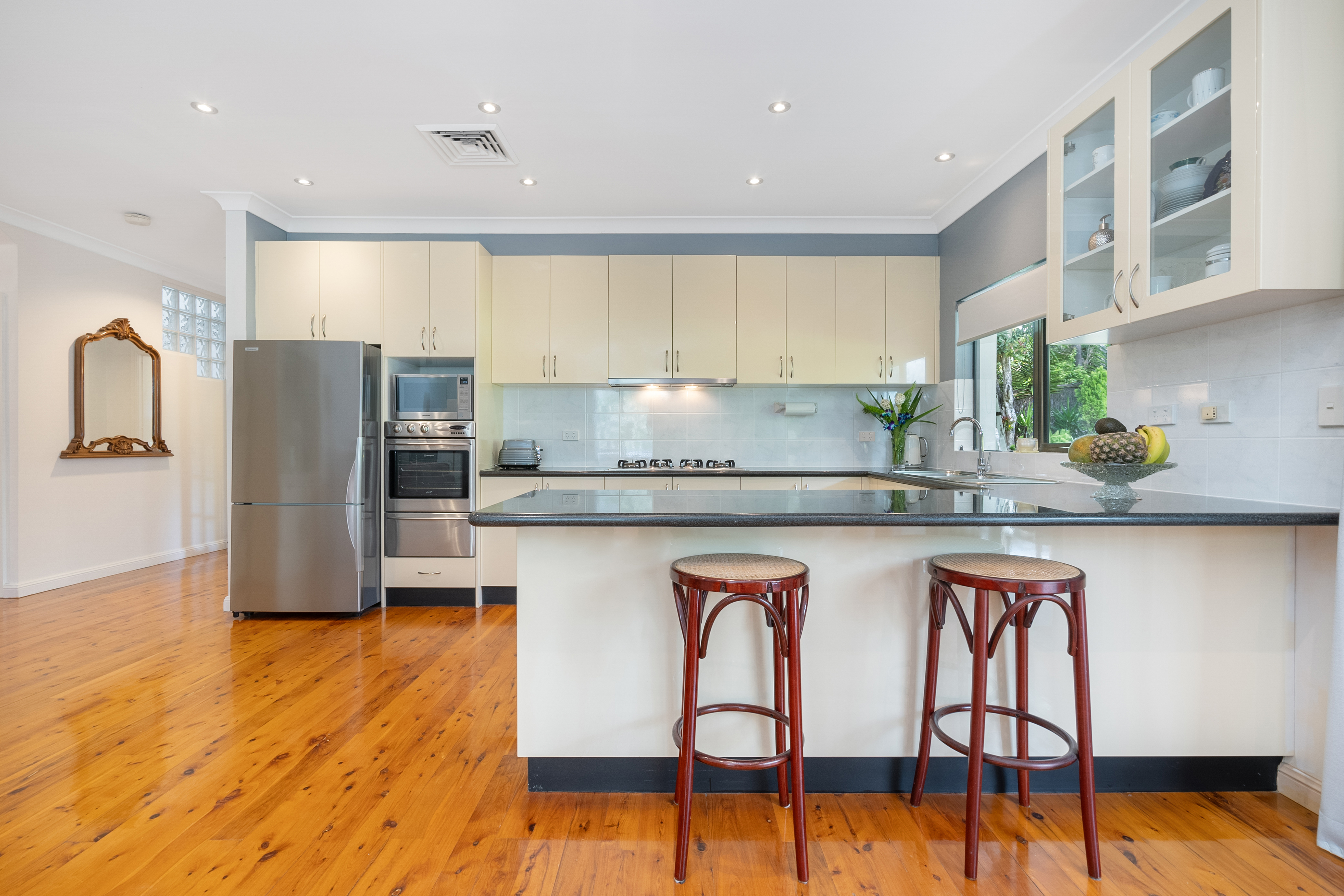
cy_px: 448
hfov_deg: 96.7
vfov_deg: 73.7
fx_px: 597
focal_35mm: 16
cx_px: 672
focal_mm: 16
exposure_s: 1/5
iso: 400
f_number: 11
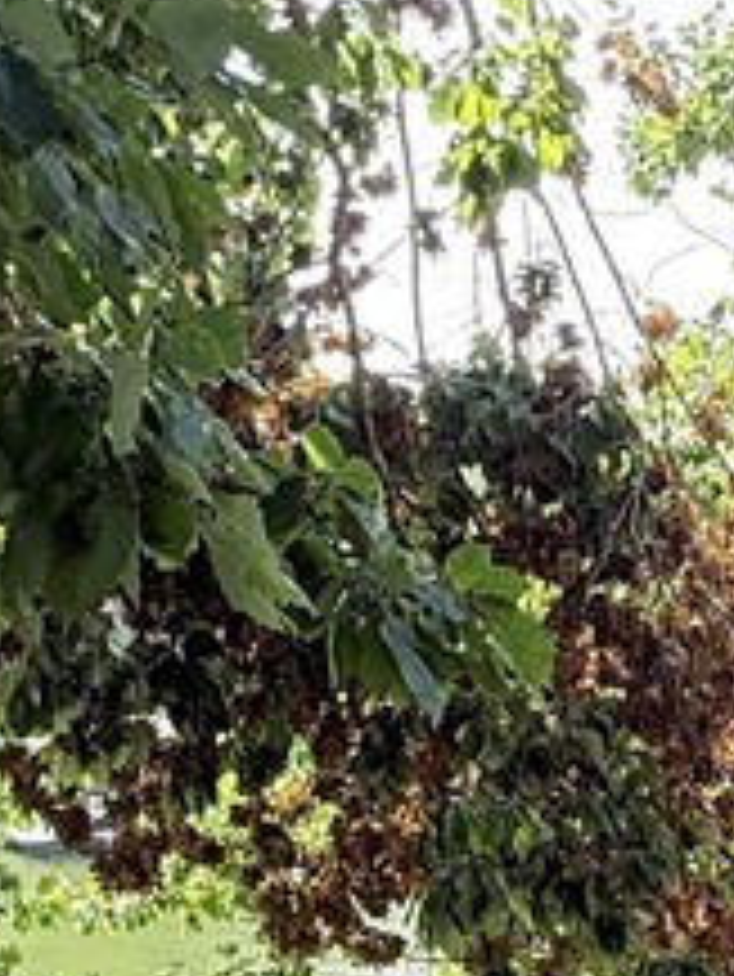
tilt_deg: -1.4
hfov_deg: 21.9
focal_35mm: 66
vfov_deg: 29.0
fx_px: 1864
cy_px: 720
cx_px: 617
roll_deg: -2.6
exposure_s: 1/243
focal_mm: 2.22
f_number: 2.2
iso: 64
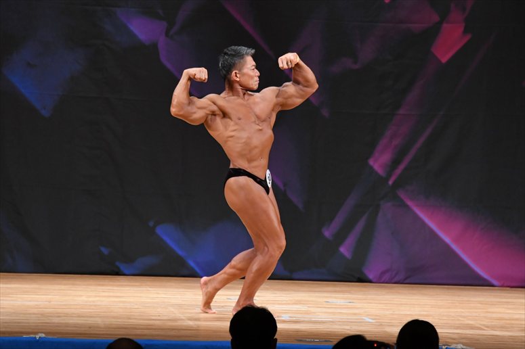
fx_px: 4154
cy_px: 174
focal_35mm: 285
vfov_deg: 4.8
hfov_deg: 7.2
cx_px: 262
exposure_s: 1/400
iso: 3200
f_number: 5.6
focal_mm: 190
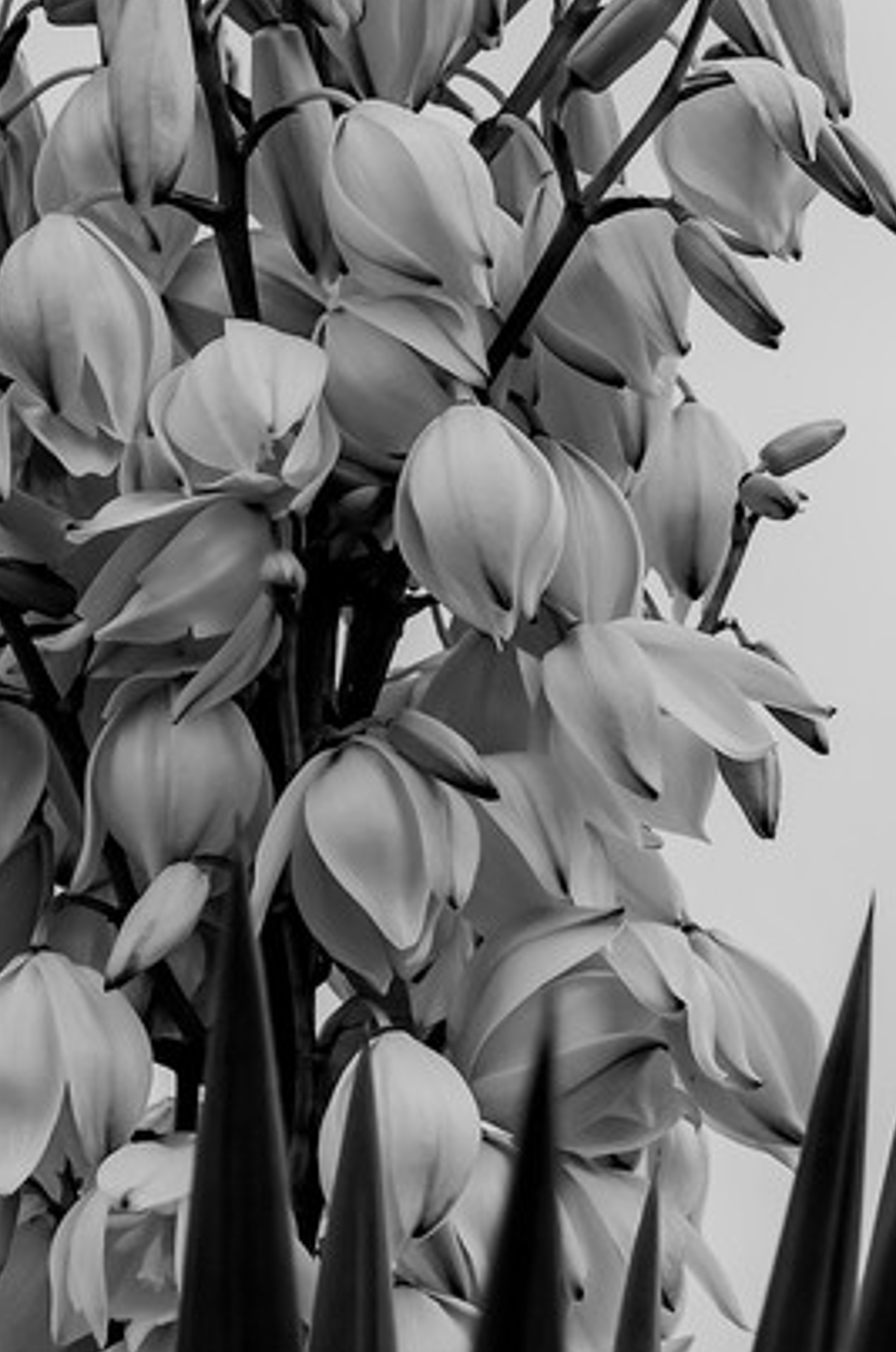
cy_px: 439
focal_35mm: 228
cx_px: 319
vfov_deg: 9.0
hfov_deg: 6.0
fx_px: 8548
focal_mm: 68
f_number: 5.6
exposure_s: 1/400
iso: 800
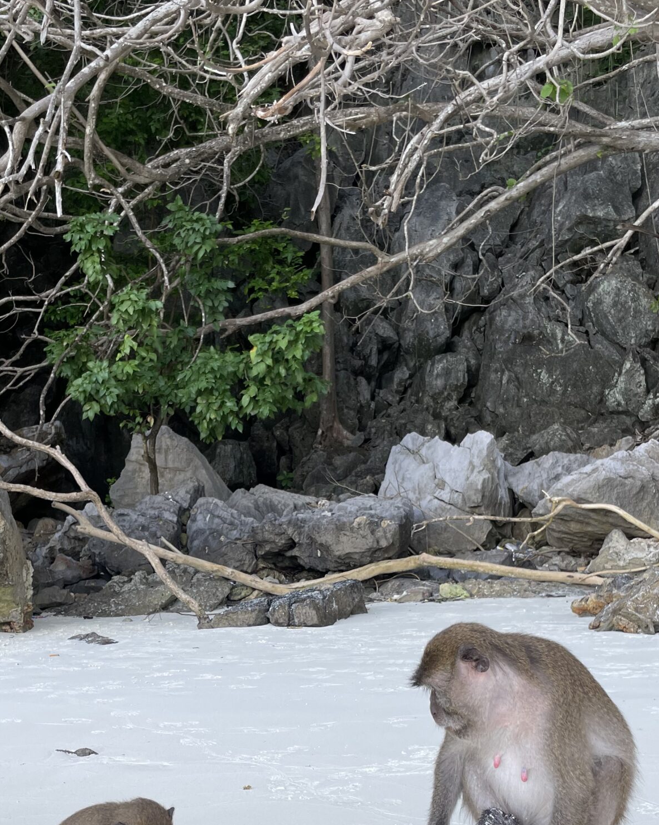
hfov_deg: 34.0
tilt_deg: +0.8
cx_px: 267
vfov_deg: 40.7
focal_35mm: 44
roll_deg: +1.1
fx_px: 1073
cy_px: 632
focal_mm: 4.2
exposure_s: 1/207
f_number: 1.6
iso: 32
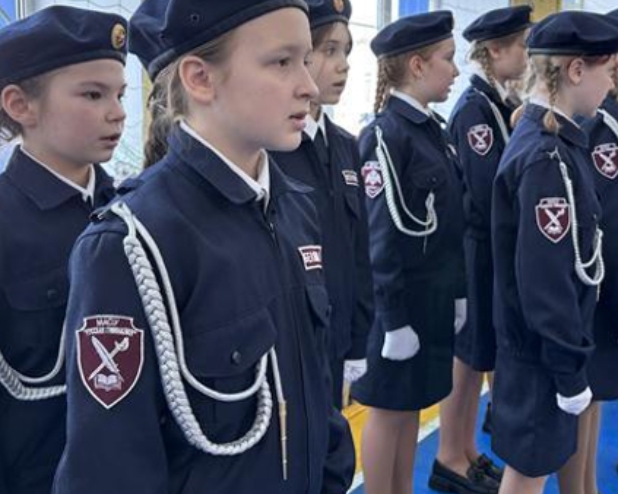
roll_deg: -1.7
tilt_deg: -6.9
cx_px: 401
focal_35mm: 40
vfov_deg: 37.1
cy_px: 186
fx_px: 731
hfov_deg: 45.3
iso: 125
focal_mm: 5.96
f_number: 1.6
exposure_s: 1/100
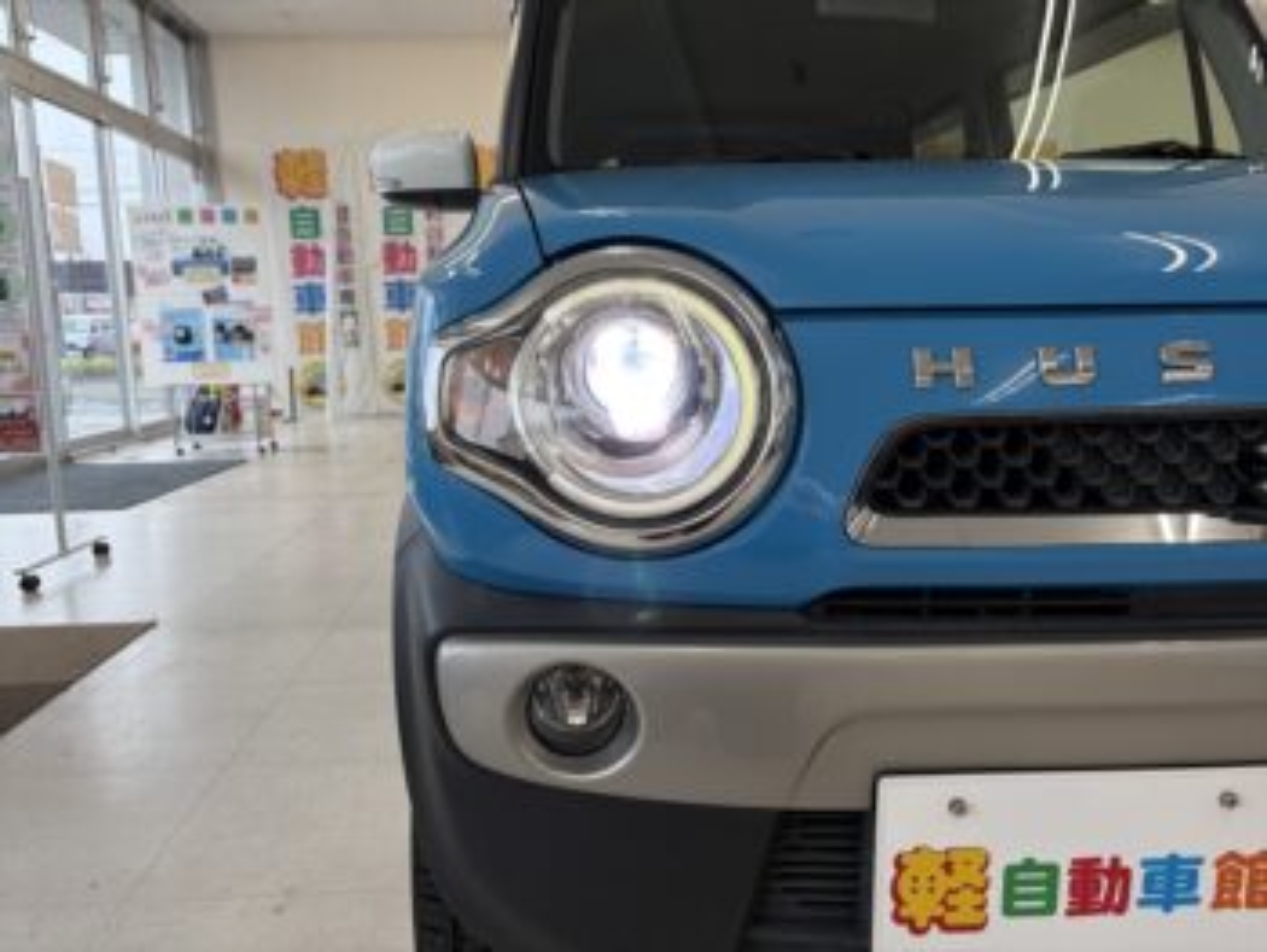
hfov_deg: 67.3
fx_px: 952
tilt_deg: -8.8
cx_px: 634
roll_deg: +1.7
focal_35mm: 26
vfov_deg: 53.1
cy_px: 476
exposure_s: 1/184
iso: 50
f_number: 1.6
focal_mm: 5.96
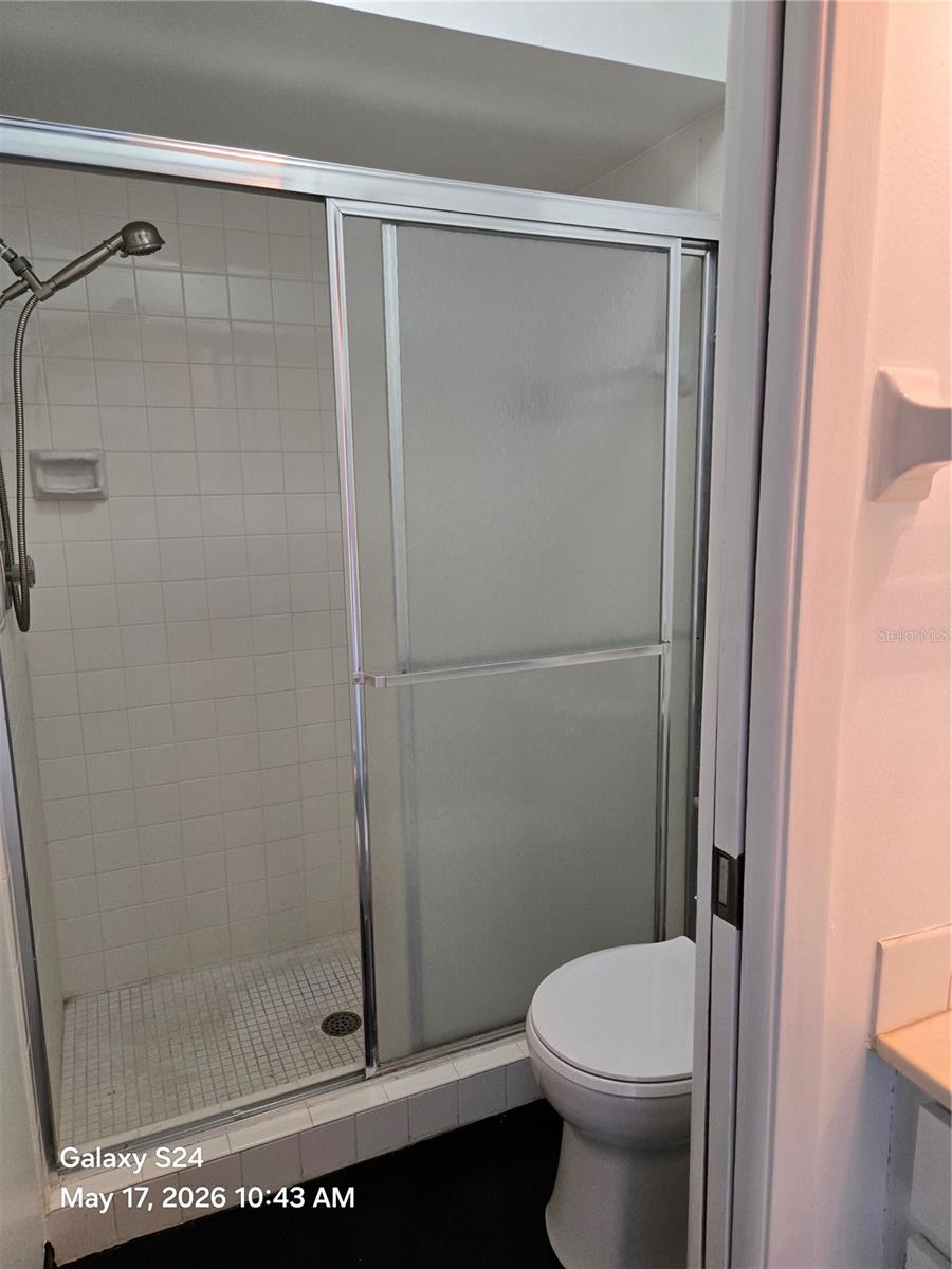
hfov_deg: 58.9
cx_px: 476
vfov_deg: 73.9
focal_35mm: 23
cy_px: 634
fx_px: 843
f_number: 1.8
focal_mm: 5.4
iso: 320
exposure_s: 1/120
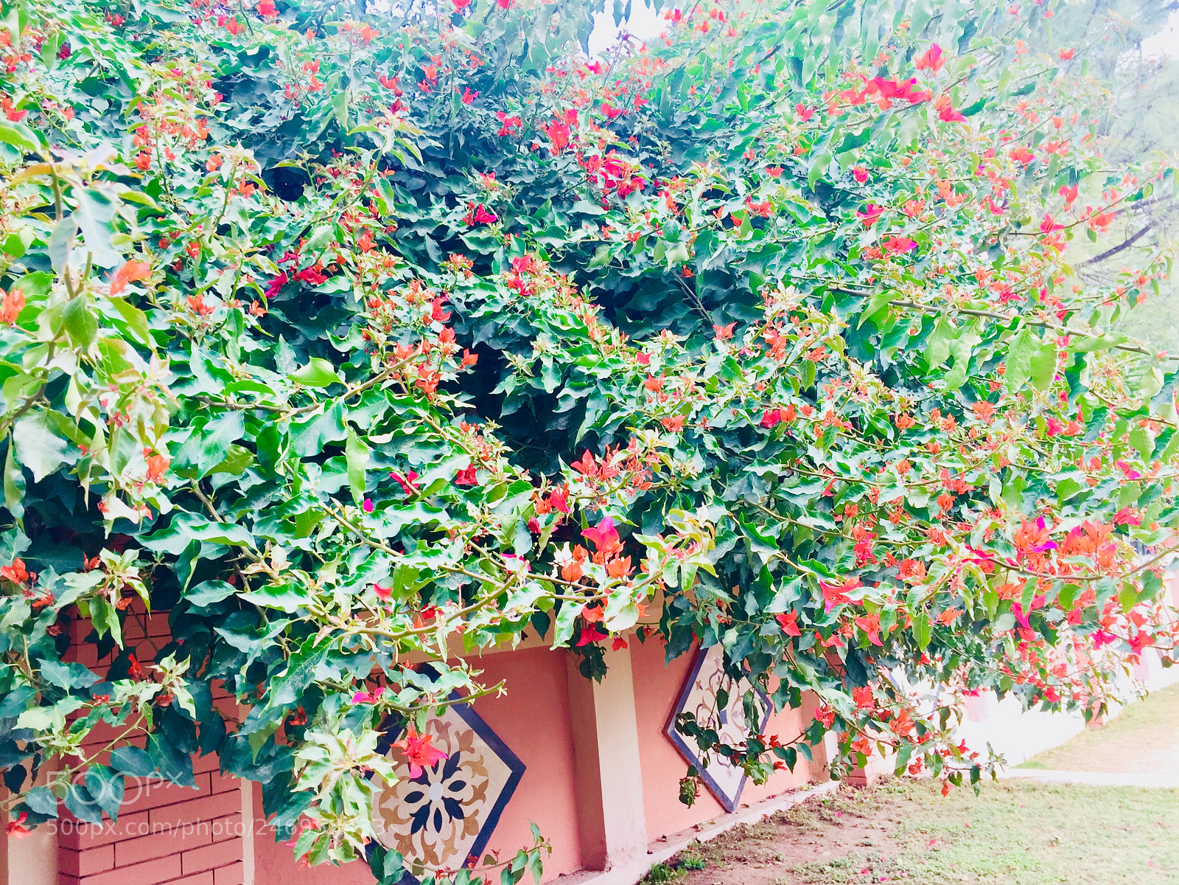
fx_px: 988
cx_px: 590
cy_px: 442
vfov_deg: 48.2
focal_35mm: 29
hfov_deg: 61.7
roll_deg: +3.5
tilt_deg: +7.3
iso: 32
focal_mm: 4.15
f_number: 2.2
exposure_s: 1/119
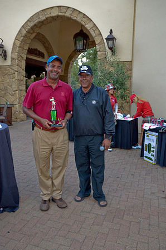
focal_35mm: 30
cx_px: 83
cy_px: 125
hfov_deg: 43.4
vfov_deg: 62.0
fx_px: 208
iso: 250
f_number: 4
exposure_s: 1/80
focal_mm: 20
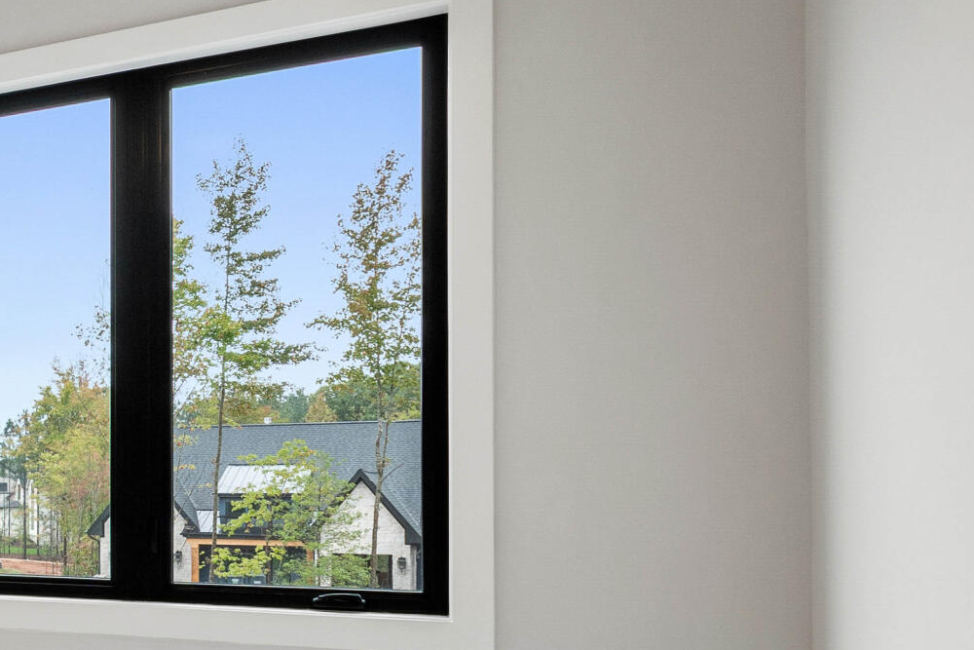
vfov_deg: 29.5
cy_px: 470
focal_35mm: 45
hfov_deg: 30.0
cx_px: -410
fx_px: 1218
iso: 100
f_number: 8
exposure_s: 1/6
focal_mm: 10
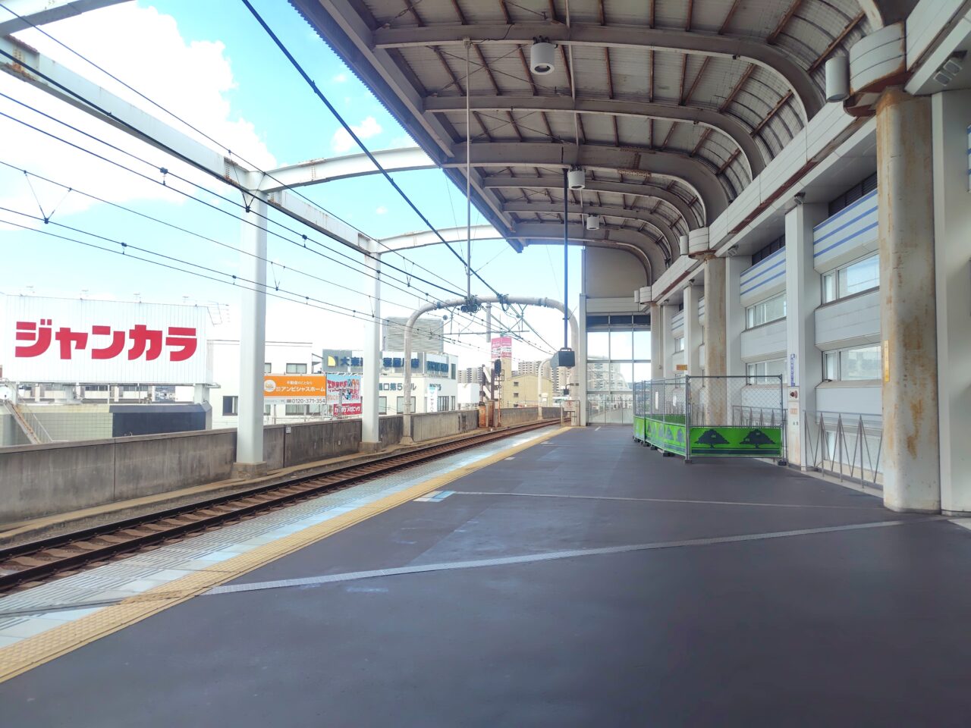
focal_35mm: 23
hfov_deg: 73.9
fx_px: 645
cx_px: 486
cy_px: 364
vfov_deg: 58.9
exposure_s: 1/742
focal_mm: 5.6
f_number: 1.9
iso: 50
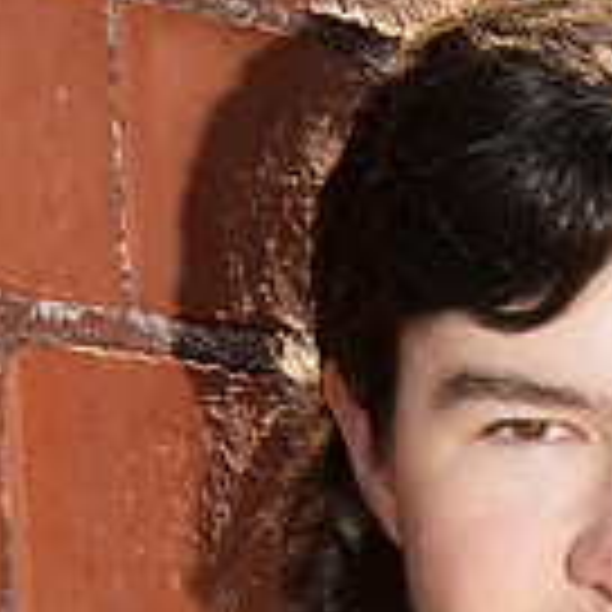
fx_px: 4481
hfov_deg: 7.7
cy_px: 668
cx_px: 765
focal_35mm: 224
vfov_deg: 7.8
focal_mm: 62
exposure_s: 1/160
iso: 800
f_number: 13
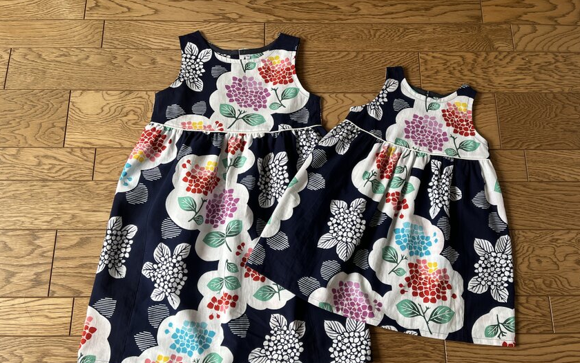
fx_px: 443
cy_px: 204
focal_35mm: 28
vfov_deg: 44.5
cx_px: 292
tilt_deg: -76.4
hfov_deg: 66.5
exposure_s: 1/122
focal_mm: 5.1
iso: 100
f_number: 1.6
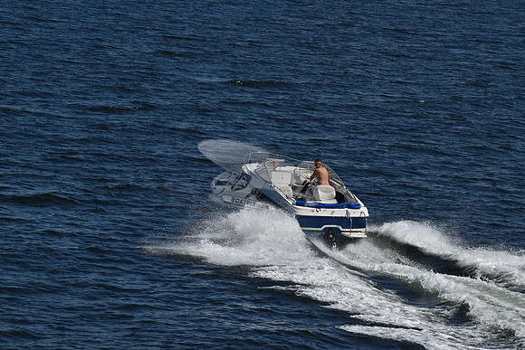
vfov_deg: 6.8
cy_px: 175
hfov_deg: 10.2
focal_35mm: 202
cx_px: 262
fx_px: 2954
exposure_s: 1/1000
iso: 400
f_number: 16
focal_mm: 135
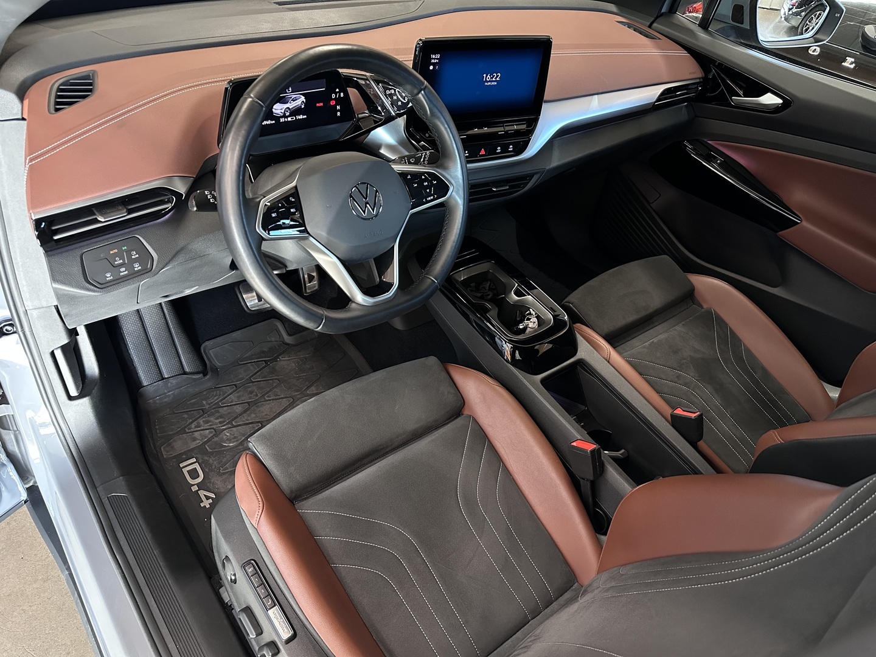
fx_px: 607
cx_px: 438
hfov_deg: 71.6
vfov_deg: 56.8
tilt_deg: -39.8
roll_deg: -9.0
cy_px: 328
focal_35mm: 24
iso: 640
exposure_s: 1/60
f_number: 1.78
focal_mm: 6.86
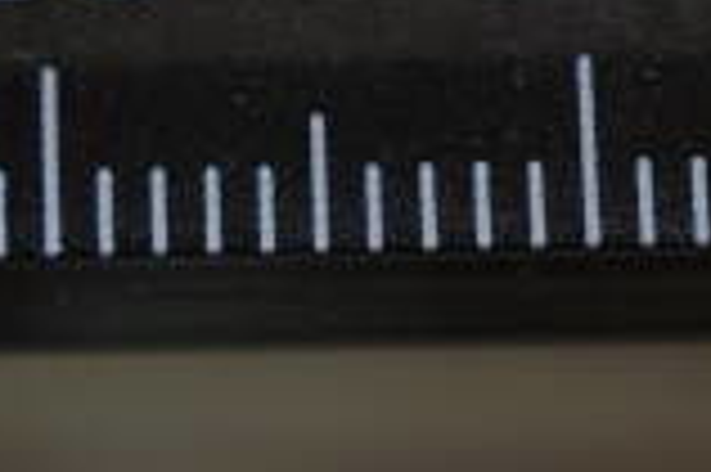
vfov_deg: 7.5
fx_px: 3591
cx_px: -310
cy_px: 470
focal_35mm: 182
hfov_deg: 10.9
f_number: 4
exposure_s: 1/60
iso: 400
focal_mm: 30
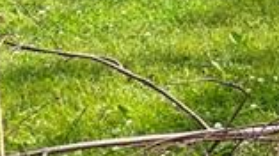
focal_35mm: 185
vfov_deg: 6.1
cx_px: 745
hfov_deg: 9.8
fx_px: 1367
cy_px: -307
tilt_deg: -2.4
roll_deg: -0.1
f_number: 1.8
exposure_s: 1/1287
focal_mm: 4.25
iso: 32
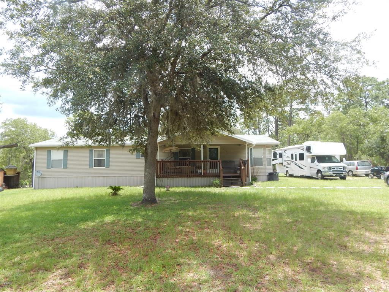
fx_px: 247
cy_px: 146
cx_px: 194
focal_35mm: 22
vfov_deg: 61.1
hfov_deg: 76.4
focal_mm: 4
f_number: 3
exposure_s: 1/500
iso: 125
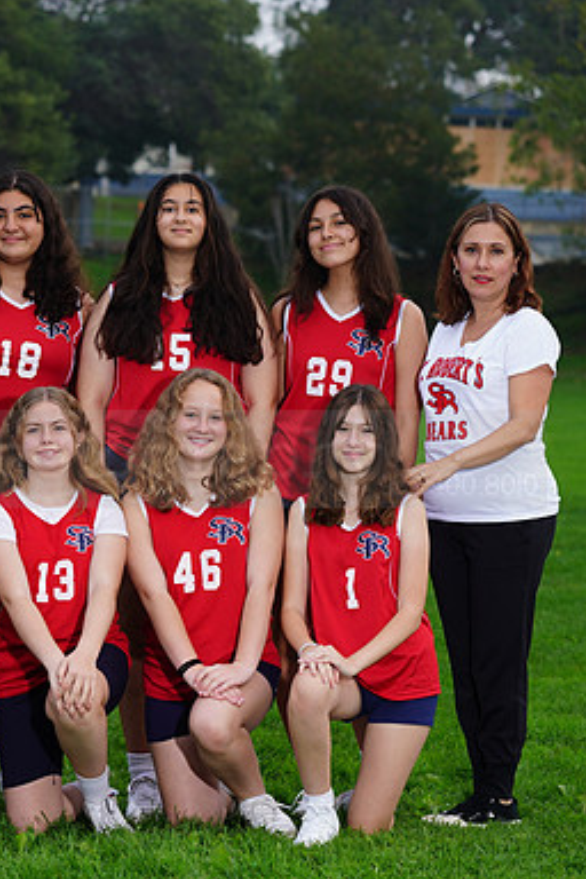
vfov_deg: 13.6
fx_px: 3687
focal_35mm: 151
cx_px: 103
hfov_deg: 9.1
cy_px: 440
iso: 200
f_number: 5
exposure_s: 1/80
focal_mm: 100
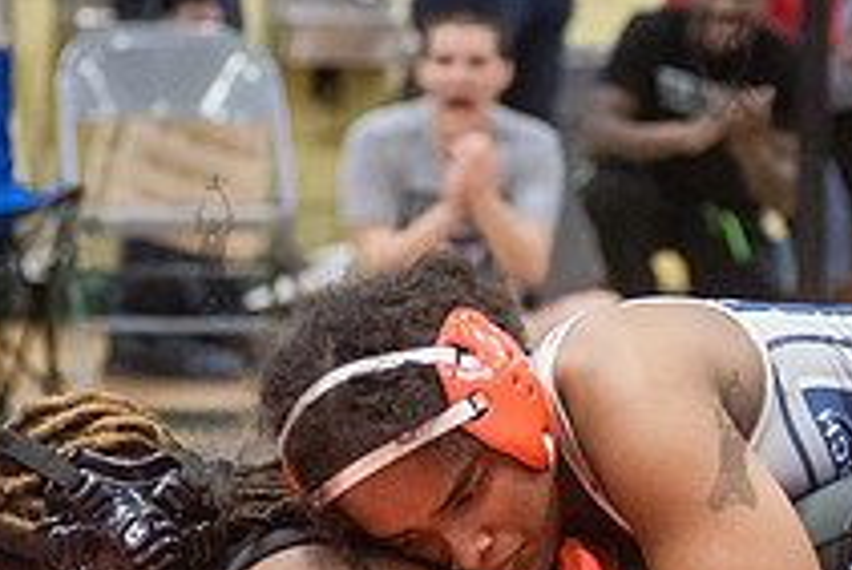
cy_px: 427
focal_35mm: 254
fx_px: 6015
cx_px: 627
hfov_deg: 8.1
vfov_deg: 5.4
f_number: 3.2
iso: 8000
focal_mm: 80
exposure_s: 1/500
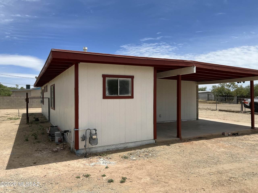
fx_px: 194
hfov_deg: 67.3
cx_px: 129
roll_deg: +0.9
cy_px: 96
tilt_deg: +0.4
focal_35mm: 26
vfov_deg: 53.1
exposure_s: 1/5556
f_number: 1.6
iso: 50
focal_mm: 5.1
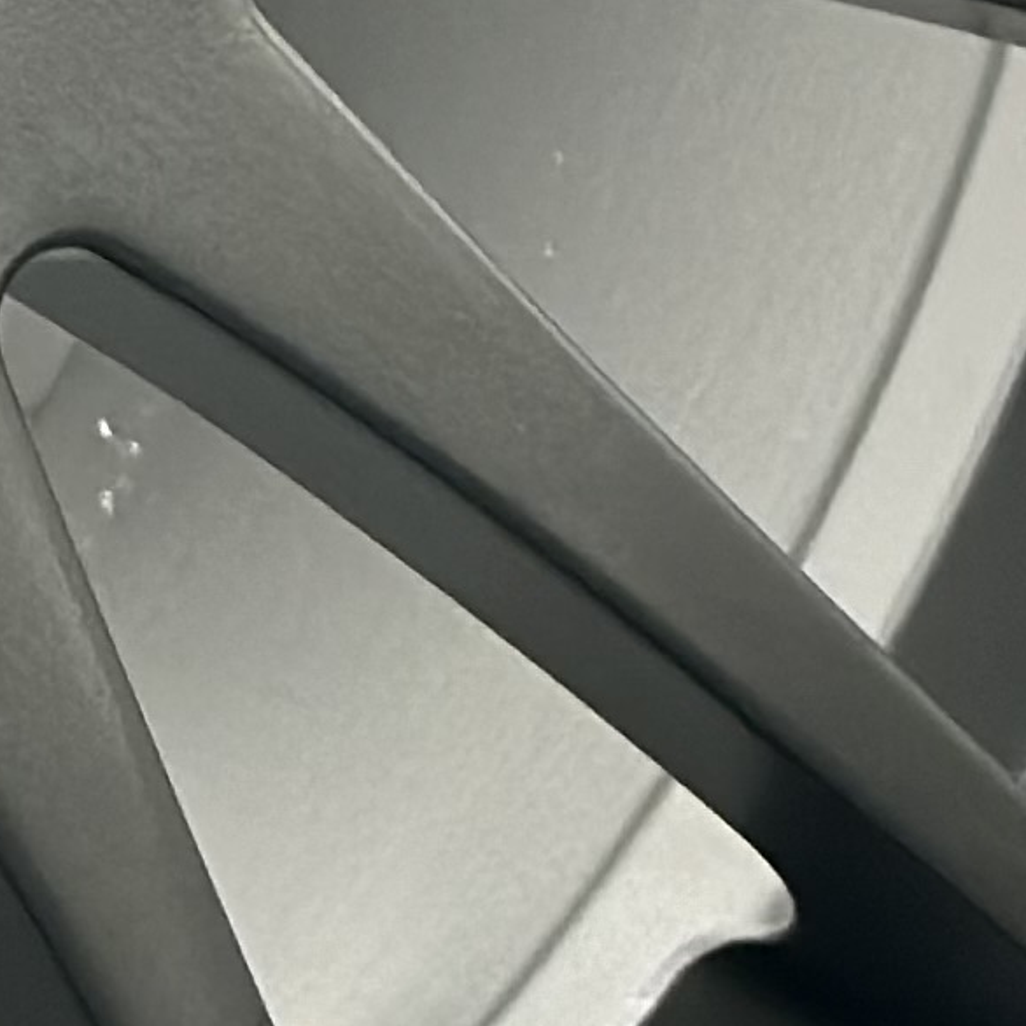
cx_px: -431
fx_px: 9792
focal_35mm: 292
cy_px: -298
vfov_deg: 6.0
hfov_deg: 5.9
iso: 160
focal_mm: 6.86
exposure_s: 1/100
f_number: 1.78
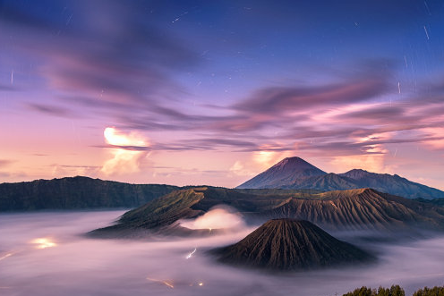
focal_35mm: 37
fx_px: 456
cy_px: 161
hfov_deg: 51.5
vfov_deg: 35.9
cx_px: 269
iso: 200
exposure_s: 899
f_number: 4
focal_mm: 30
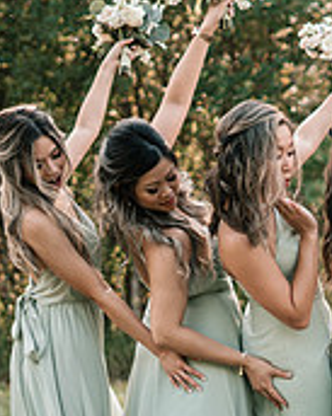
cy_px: 245
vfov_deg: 12.1
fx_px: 1958
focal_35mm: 159
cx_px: 523
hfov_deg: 9.4
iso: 250
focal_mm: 50
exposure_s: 1/2000
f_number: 1.8
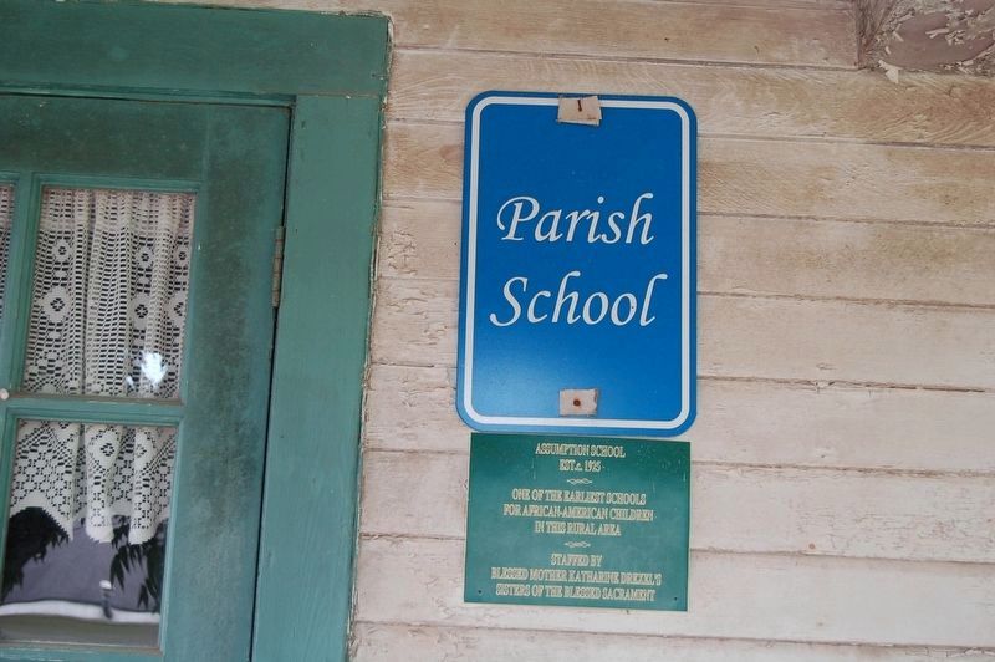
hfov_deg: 31.9
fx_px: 1740
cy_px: 331
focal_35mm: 63
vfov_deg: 21.5
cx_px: 498
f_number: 5.3
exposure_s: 1/60
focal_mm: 42
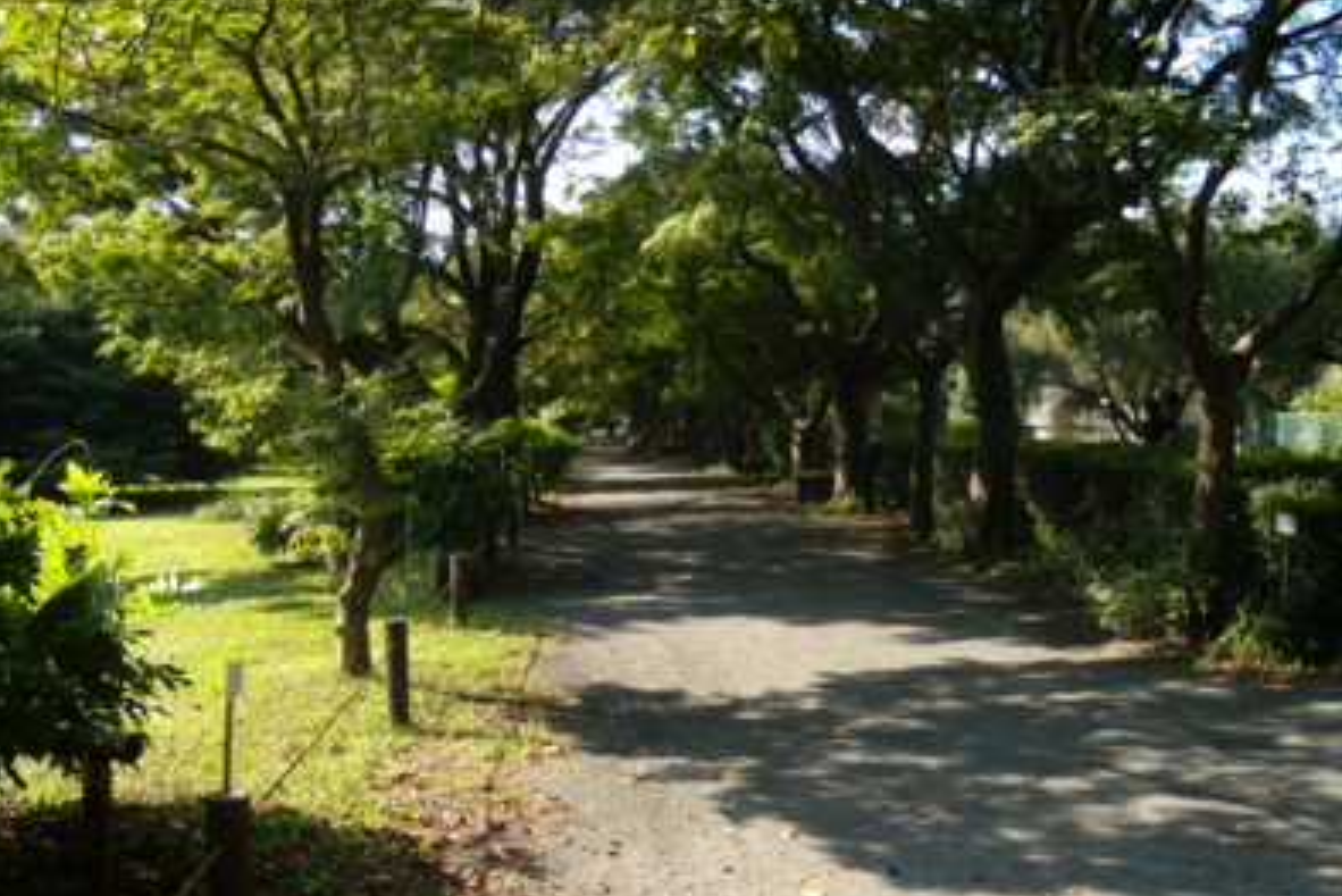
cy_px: 494
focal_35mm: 38
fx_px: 1417
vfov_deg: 35.1
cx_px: 664
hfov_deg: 50.7
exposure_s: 1/160
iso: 80
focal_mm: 6.4
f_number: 3.6
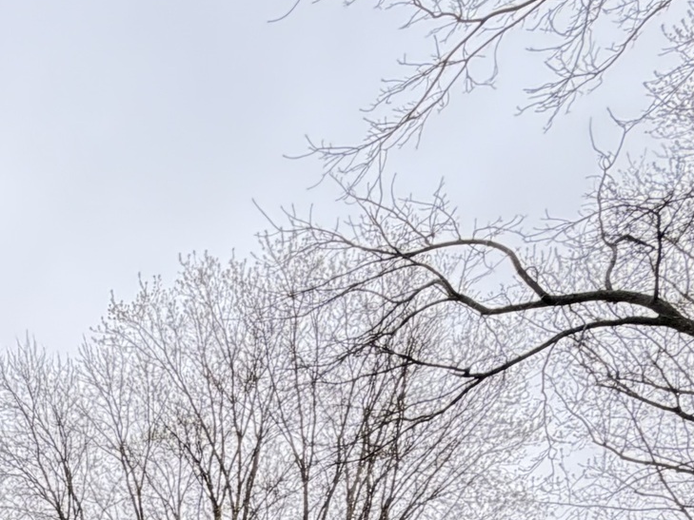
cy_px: 933
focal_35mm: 59
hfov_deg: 25.5
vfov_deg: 19.0
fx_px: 1183
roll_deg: +0.6
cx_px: -320
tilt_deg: +2.3
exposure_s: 1/315
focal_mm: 2.22
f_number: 2.2
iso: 50
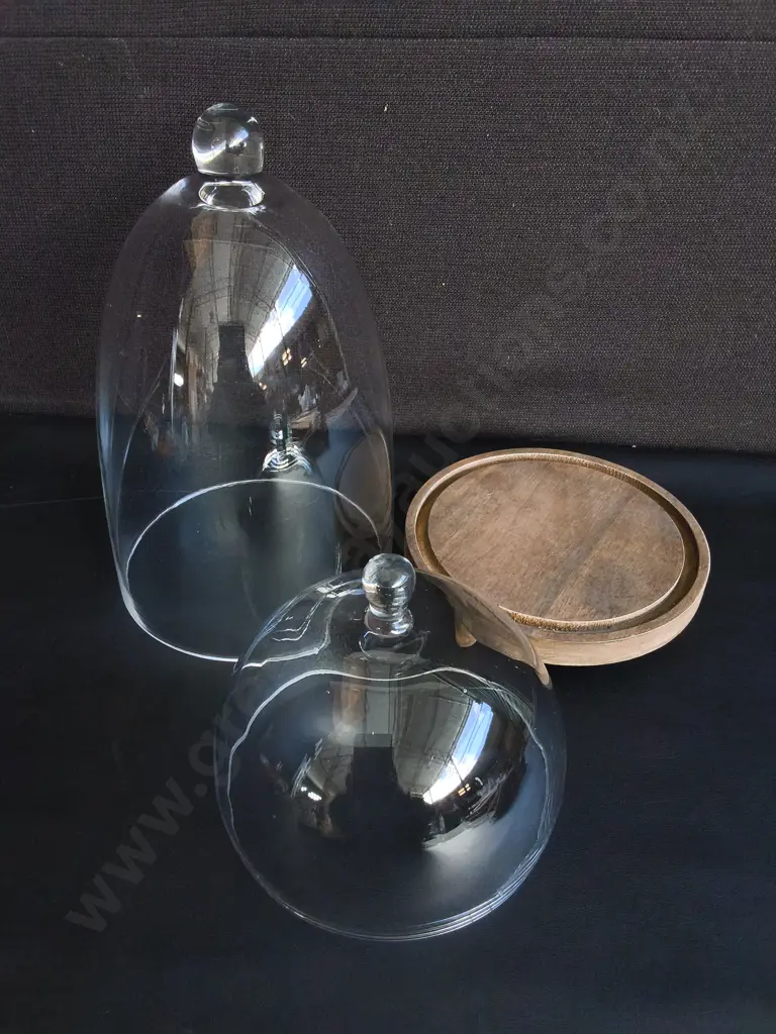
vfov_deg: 65.3
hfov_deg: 51.4
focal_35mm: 27
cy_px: 517
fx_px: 807
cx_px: 388
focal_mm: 2.87
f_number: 2
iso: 125
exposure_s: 1/120
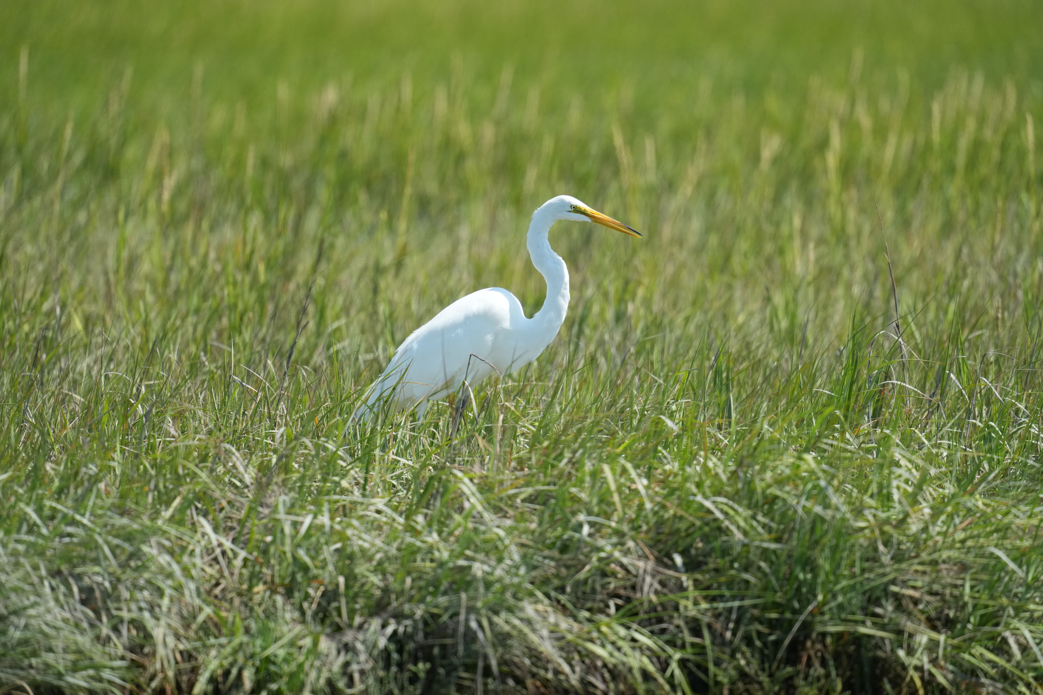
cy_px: 348
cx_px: 522
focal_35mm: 600
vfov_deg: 2.3
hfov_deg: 3.4
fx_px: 17382
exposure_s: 1/2000
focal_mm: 600
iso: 800
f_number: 5.6
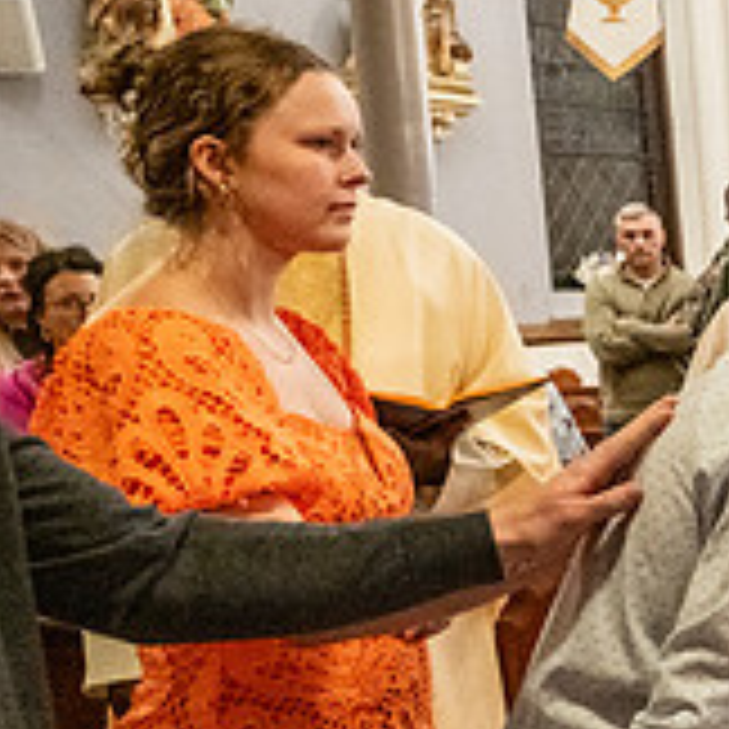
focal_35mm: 73
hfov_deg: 19.3
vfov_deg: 23.6
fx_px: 1739
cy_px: 484
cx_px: 1215
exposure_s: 1/60
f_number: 4.5
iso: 5000
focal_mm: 24
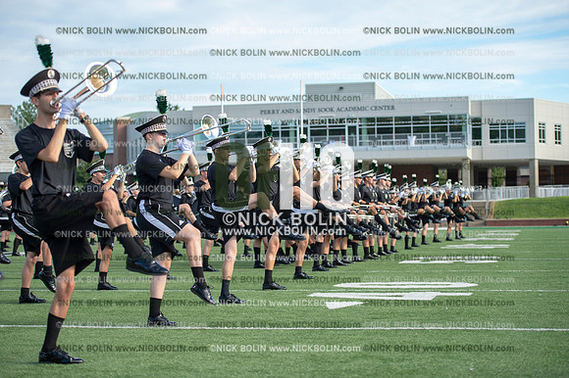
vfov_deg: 19.4
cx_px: 284
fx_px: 1106
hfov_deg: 28.9
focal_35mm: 70
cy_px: 189
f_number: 2.8
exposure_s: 1/800
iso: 160
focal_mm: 70
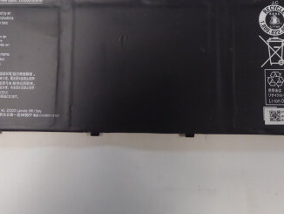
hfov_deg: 41.2
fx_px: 378
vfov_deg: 31.0
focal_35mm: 46
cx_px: 146
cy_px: 52
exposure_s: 1/60
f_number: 3.3
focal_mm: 4.3
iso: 400
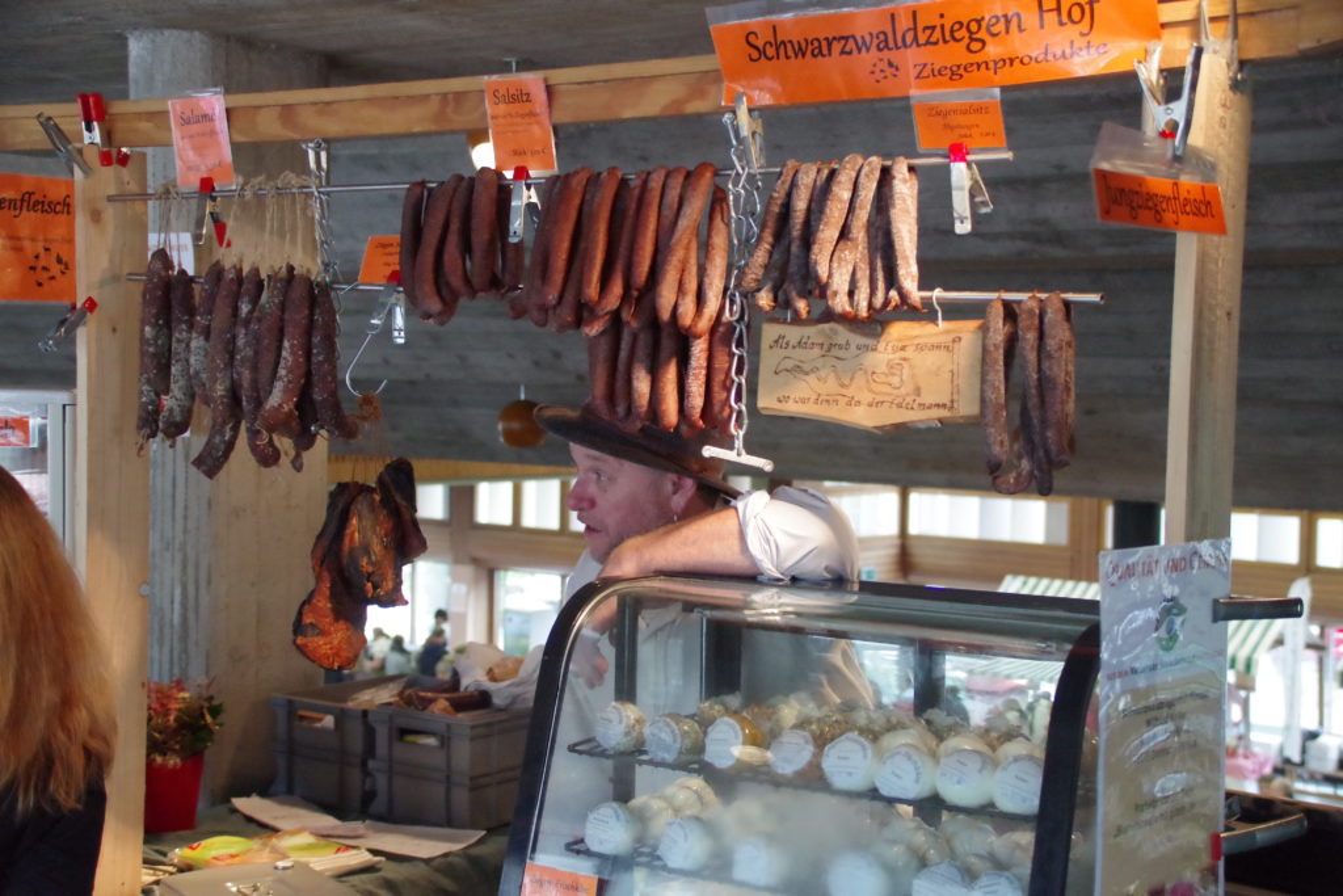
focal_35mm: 52
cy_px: 448
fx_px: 1959
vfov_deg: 25.8
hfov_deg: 37.8
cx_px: 672
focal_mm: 35
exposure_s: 1/60
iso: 3200
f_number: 4
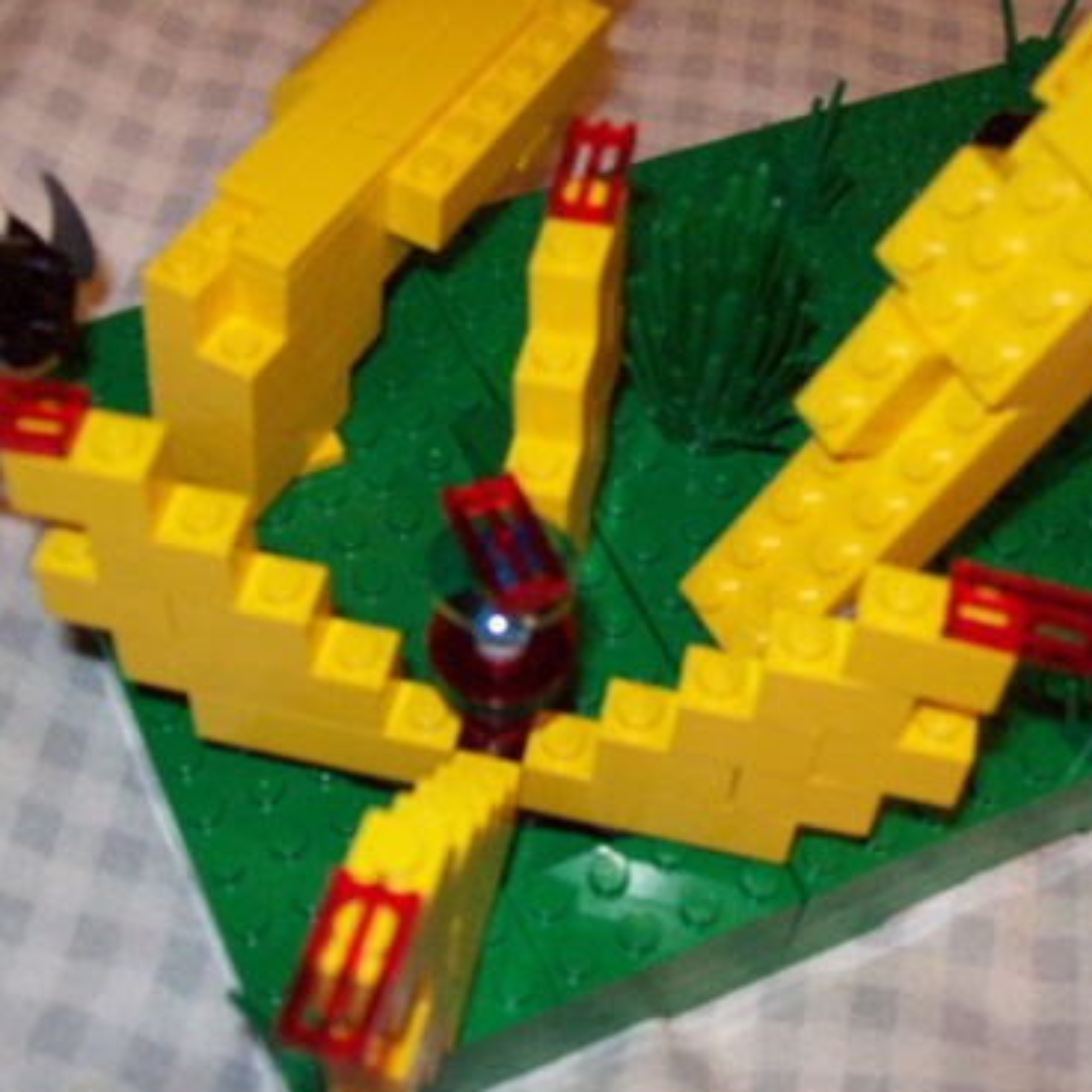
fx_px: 1927
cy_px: 552
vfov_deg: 31.6
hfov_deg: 31.6
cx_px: 596
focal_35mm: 54
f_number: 3
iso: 400
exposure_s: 1/73.6
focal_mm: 7.6
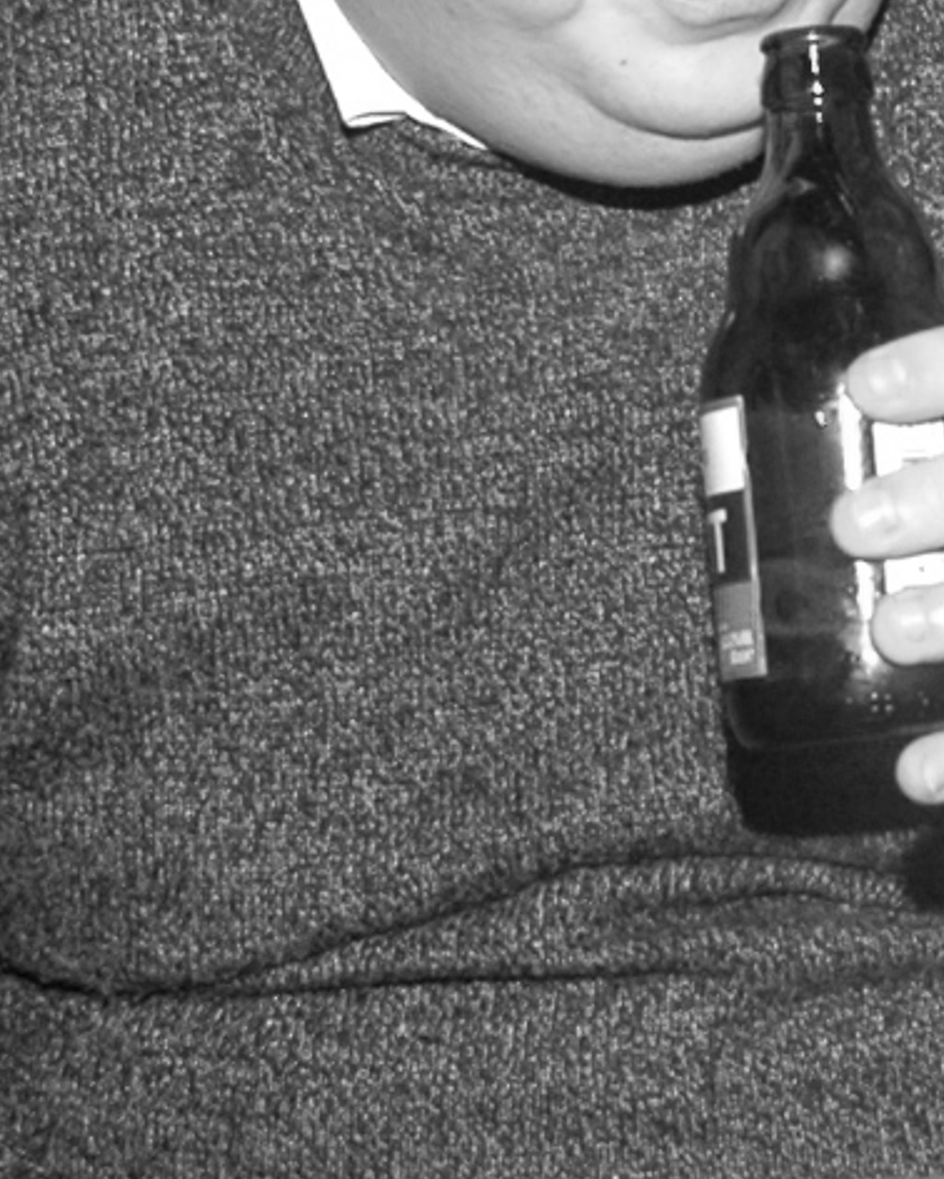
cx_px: 1818
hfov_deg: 9.1
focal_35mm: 160
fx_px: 5584
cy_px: 40
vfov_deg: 11.9
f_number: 5
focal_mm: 24
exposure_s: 1/60
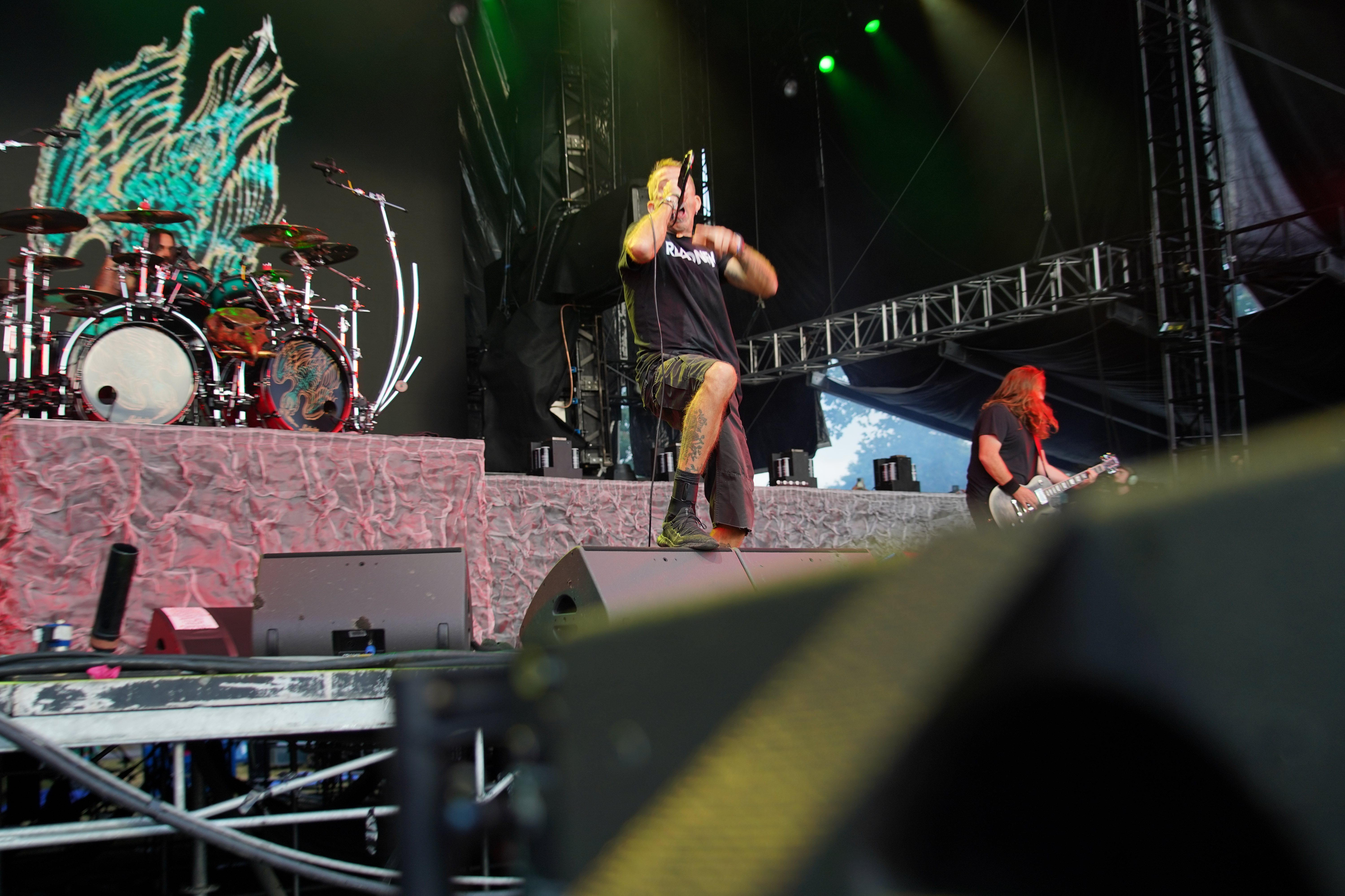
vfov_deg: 31.9
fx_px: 1569
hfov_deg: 46.4
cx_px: 672
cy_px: 448
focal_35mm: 42
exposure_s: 1/125
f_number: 4
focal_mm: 42
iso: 250
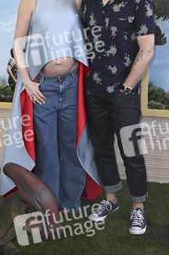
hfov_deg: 25.5
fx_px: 374
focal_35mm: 53
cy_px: 92
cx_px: 85
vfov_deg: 37.3
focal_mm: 38
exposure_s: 1/250
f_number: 6.3
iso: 640
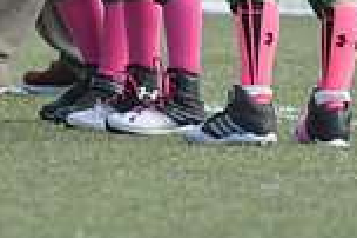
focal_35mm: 1599
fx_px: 15839
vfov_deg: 0.9
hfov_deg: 1.3
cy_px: -197
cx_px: 96
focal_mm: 280
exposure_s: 1/3200
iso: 1600
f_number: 4
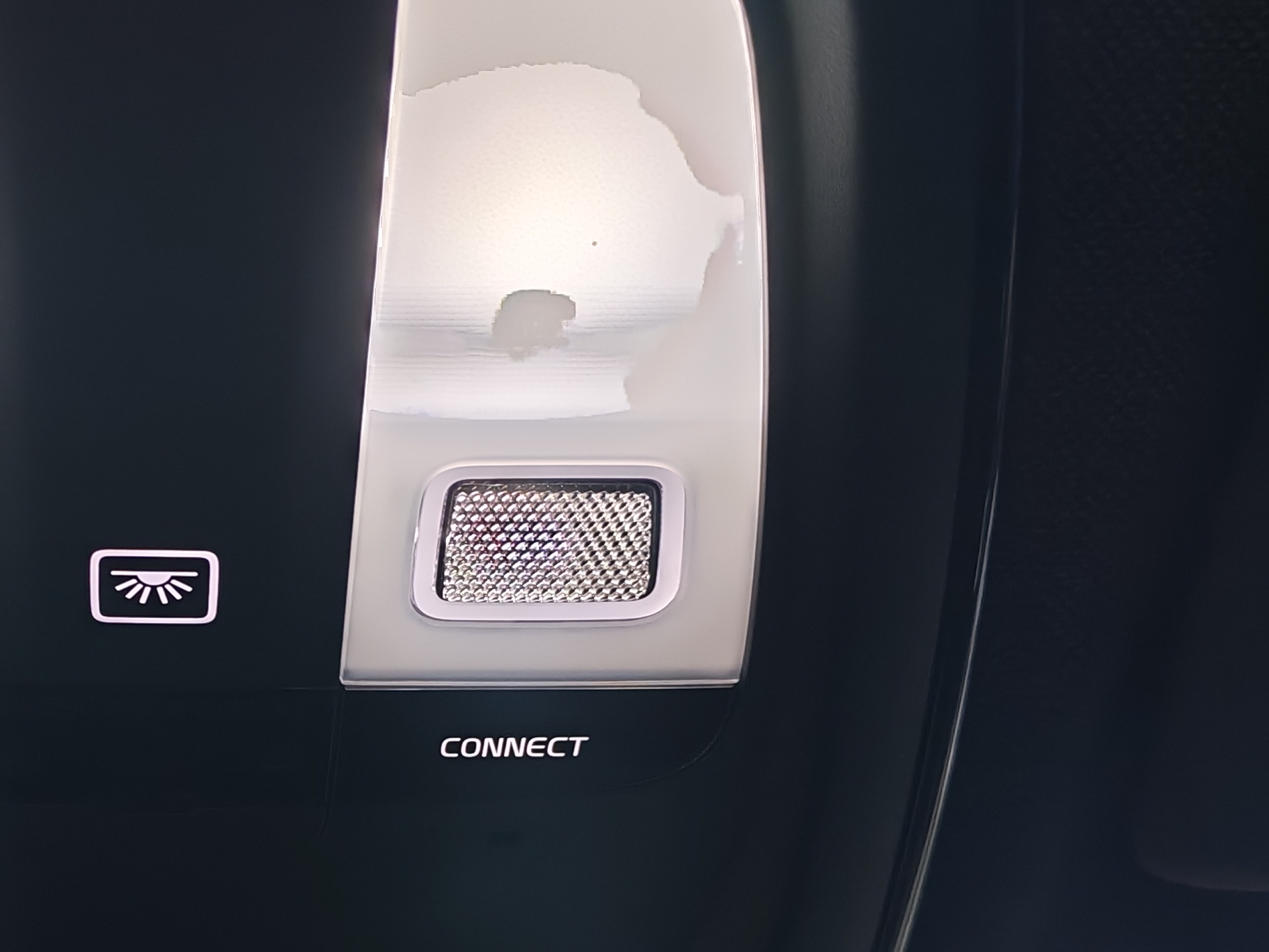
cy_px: 727
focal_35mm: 61
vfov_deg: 23.7
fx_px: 2236
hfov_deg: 30.5
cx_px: 164
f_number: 1.9
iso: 200
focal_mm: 6.12
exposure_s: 1/100
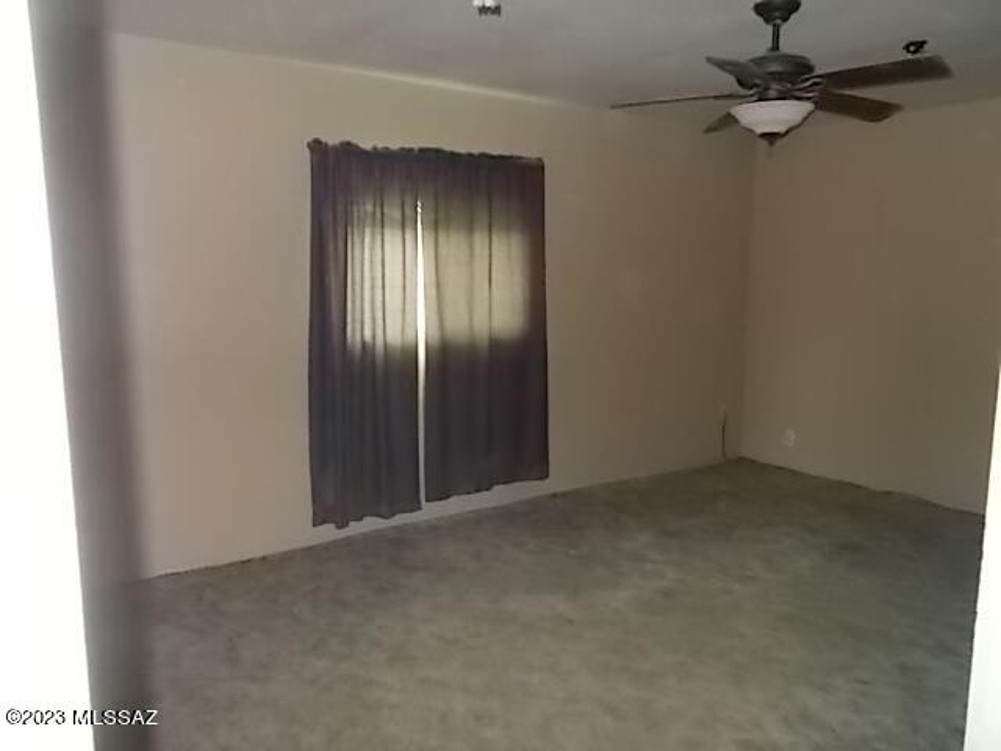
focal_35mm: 26
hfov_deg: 67.3
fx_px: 752
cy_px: 376
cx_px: 500
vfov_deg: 53.1
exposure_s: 1/25
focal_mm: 4.6
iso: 320
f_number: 3.2
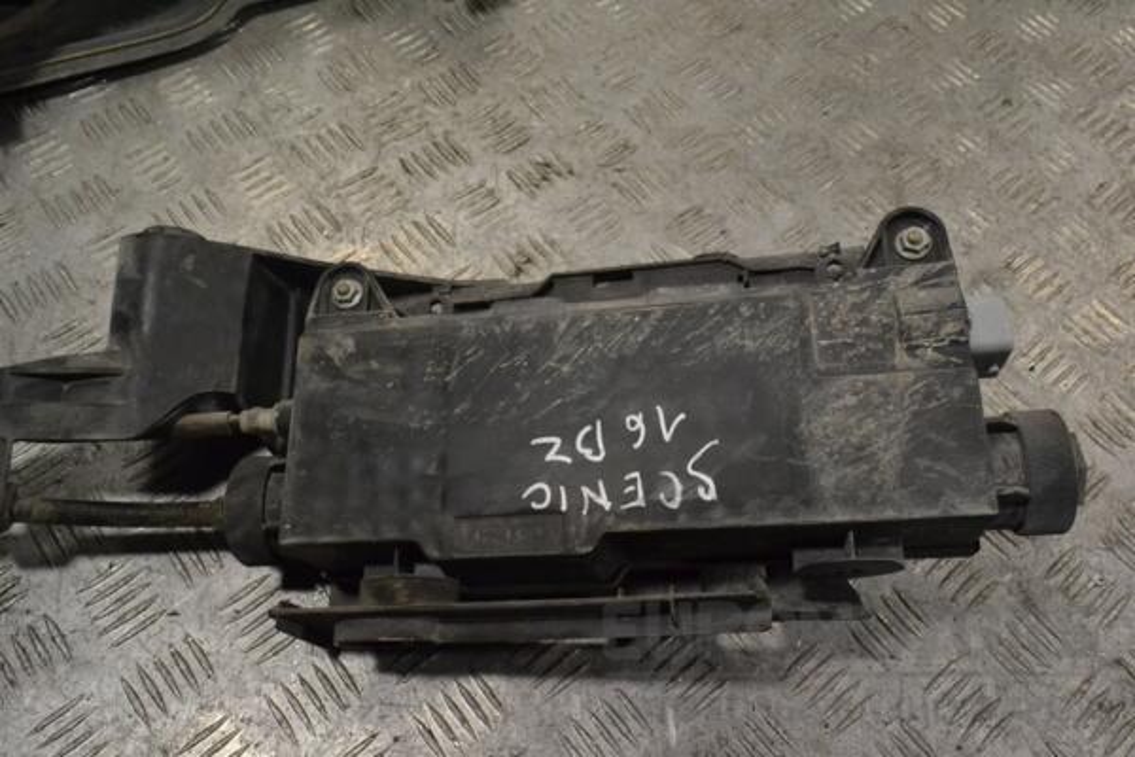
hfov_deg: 61.9
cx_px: 568
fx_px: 946
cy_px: 378
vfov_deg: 43.6
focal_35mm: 30
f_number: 10
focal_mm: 20
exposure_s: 1/400
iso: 3200
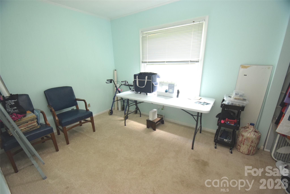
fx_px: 121
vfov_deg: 77.4
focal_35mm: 15
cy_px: 97
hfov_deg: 100.4
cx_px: 145
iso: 1600
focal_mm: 10
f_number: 3.5
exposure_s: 1/60
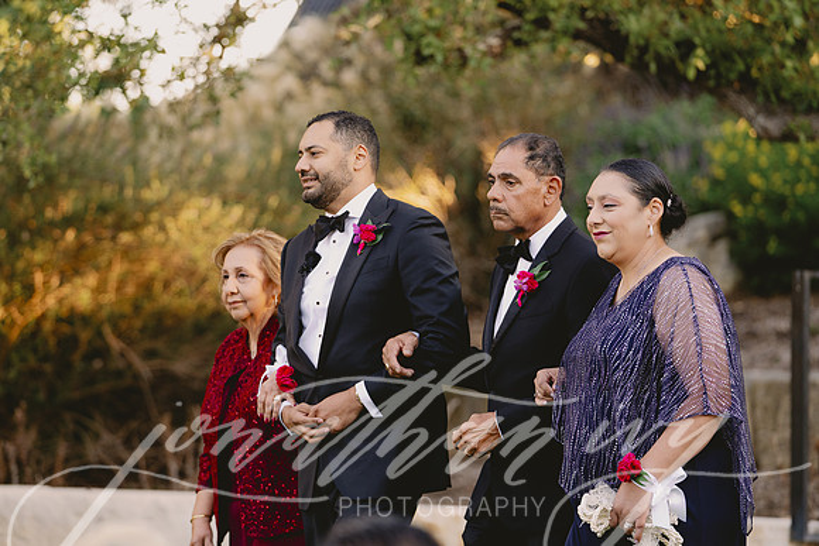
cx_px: 330
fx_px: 4075
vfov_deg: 7.7
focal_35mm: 179
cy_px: 220
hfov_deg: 11.5
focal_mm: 150
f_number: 3.2
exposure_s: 1/250
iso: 500
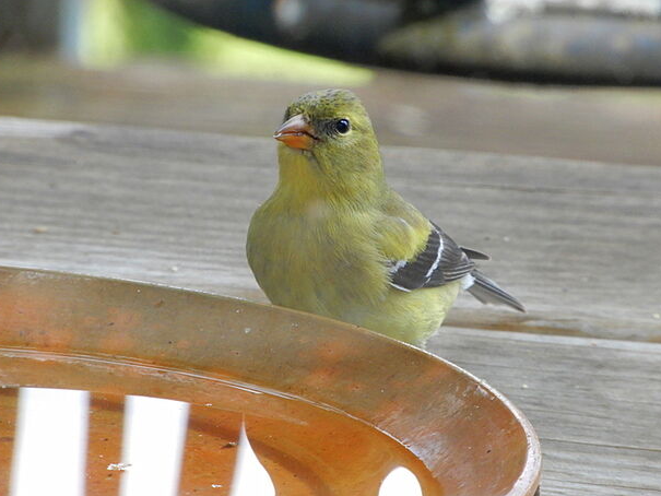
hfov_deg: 3.4
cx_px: 334
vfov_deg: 2.6
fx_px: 11116
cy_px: 235
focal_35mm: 582
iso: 400
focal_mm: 98.1
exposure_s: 1/125
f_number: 8
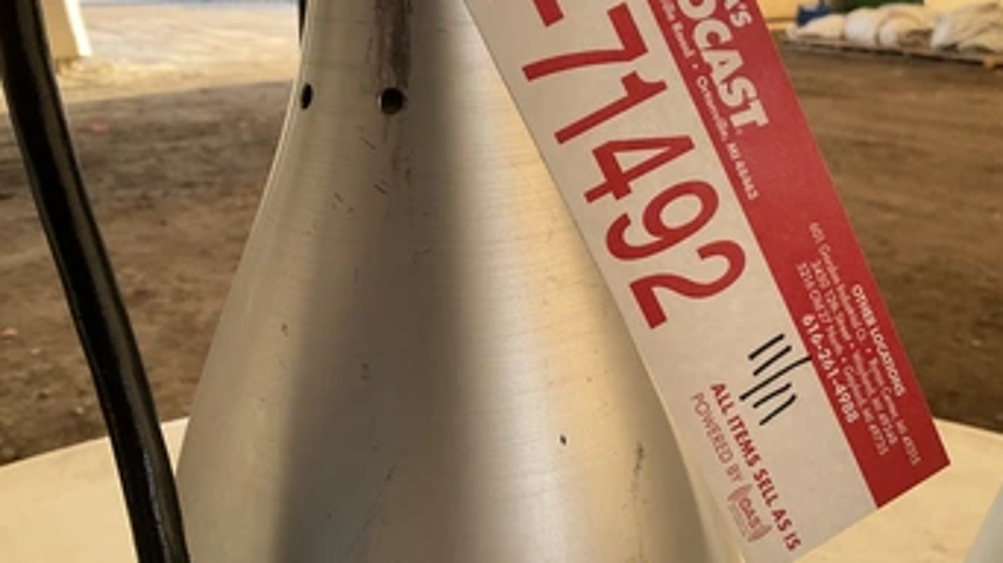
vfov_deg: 31.8
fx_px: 984
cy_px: 211
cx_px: 560
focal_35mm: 37
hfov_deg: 53.9
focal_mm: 3
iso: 20
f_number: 1.8
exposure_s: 1/122
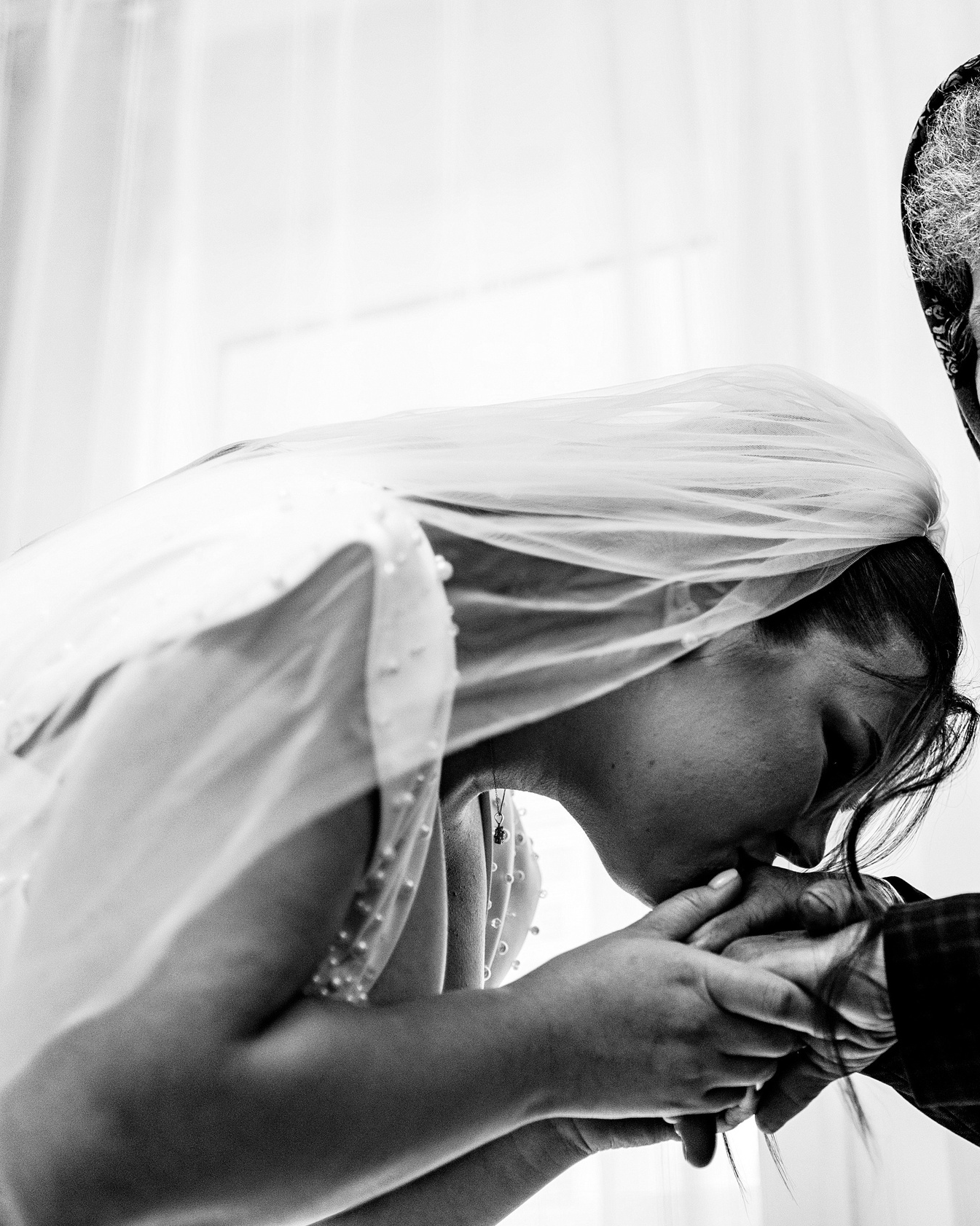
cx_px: 797
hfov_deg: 29.5
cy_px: 619
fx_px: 1813
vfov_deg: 37.3
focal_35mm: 50
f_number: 1.8
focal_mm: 35
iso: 640
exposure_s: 1/400
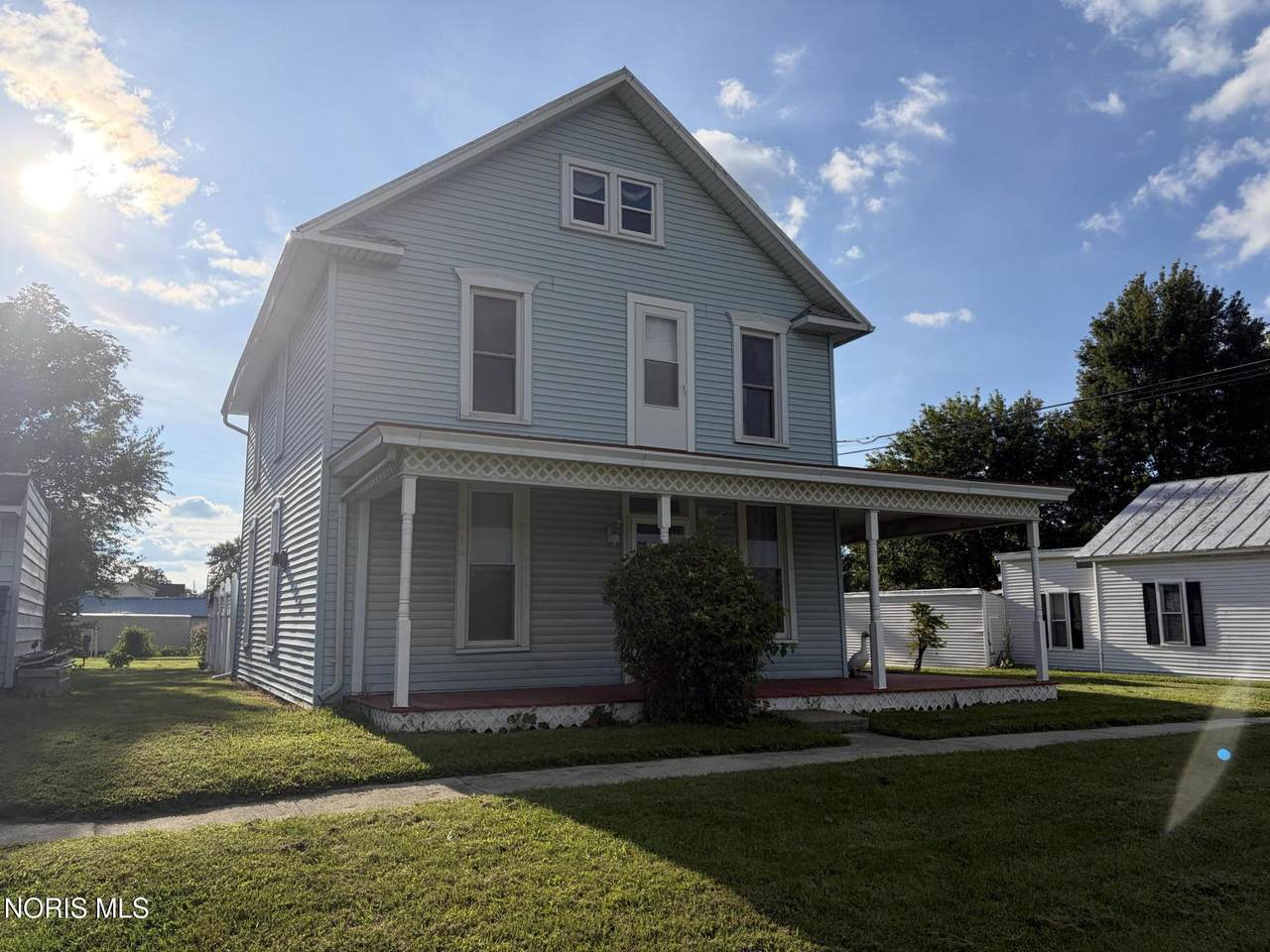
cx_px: 635
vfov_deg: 53.1
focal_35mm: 26
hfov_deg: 67.3
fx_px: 954
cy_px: 476
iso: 64
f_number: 1.6
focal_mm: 5.96
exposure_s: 1/5814
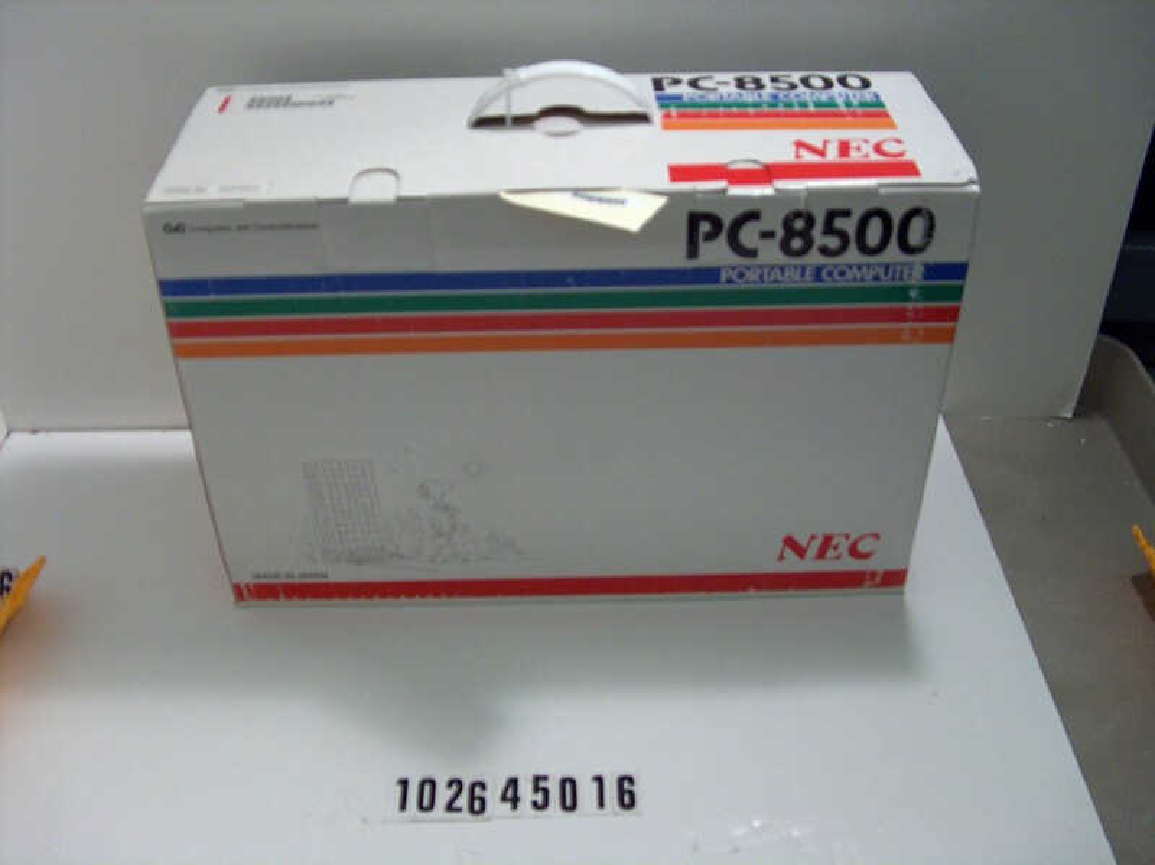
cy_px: 432
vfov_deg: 38.6
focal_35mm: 37
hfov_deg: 50.2
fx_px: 1234
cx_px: 578
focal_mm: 7.6
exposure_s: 1/74.6
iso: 200
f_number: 2.8
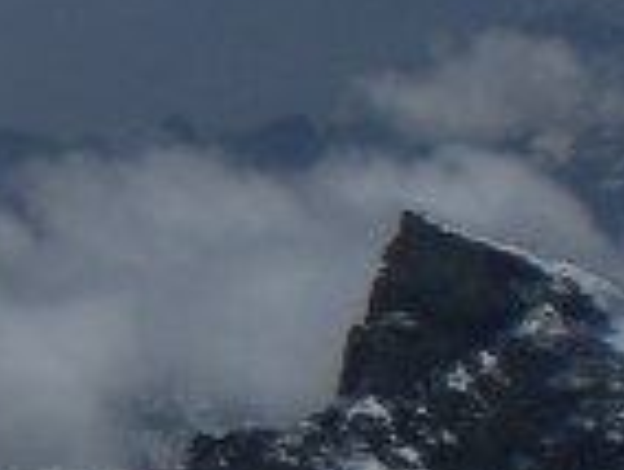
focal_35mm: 214
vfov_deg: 6.9
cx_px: -1112
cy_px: 589
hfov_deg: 8.1
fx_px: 3864
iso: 50
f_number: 4.4
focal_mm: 6.3
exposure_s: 1/2000
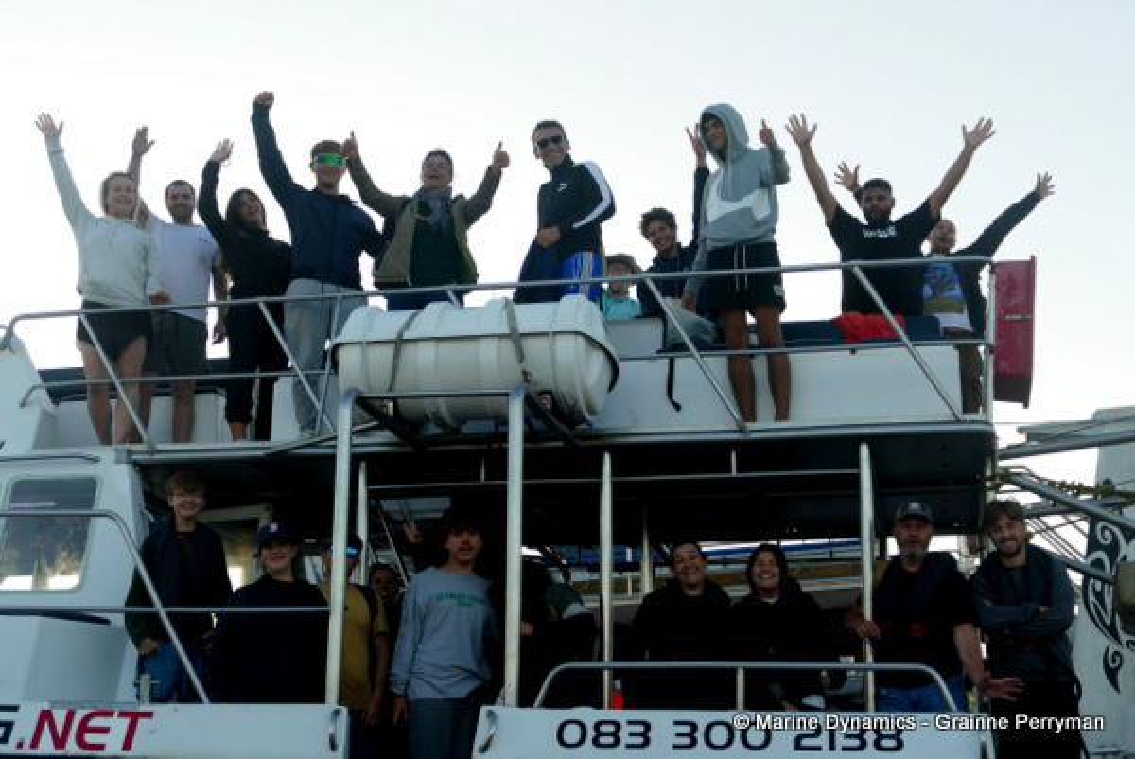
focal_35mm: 51
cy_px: 380
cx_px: 568
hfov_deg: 38.9
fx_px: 1609
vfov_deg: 26.5
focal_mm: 18.44
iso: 125
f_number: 3.3
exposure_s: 1/200
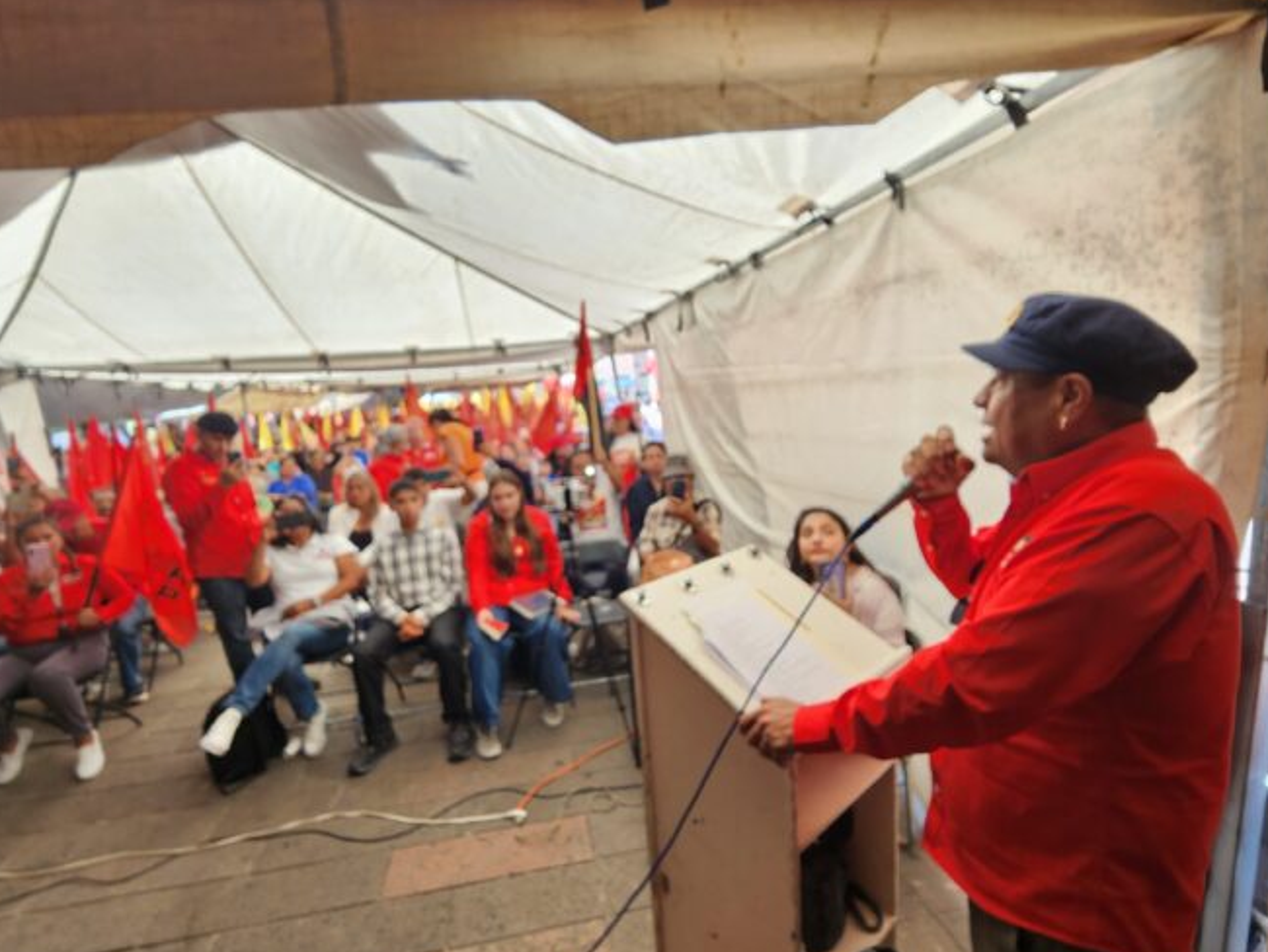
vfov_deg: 81.8
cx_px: 624
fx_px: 550
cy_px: 493
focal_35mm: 15
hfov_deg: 98.1
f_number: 2.2
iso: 50
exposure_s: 1/60
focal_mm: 2.2
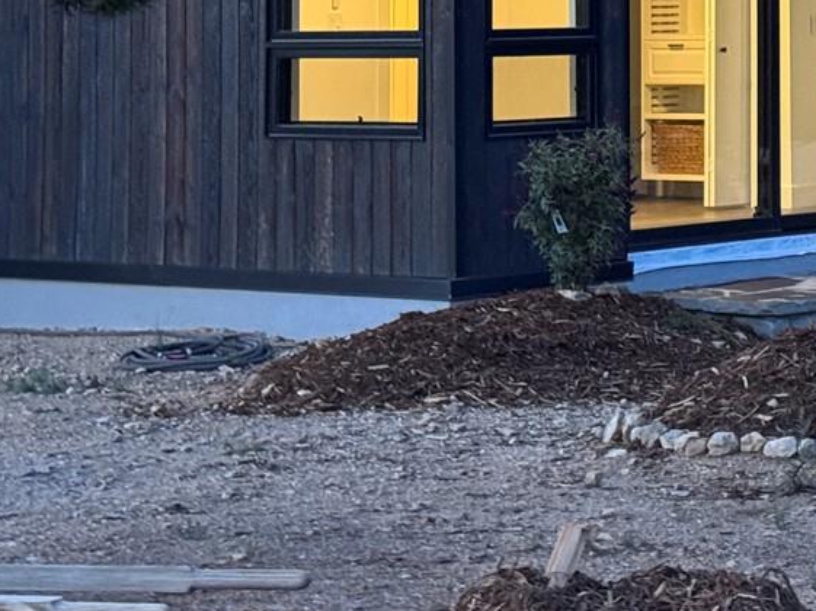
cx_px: 1110
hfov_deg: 13.8
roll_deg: +0.1
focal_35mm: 137
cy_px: -108
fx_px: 3227
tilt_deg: +1.9
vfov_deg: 10.6
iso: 500
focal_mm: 6.76
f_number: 1.78
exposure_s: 1/33
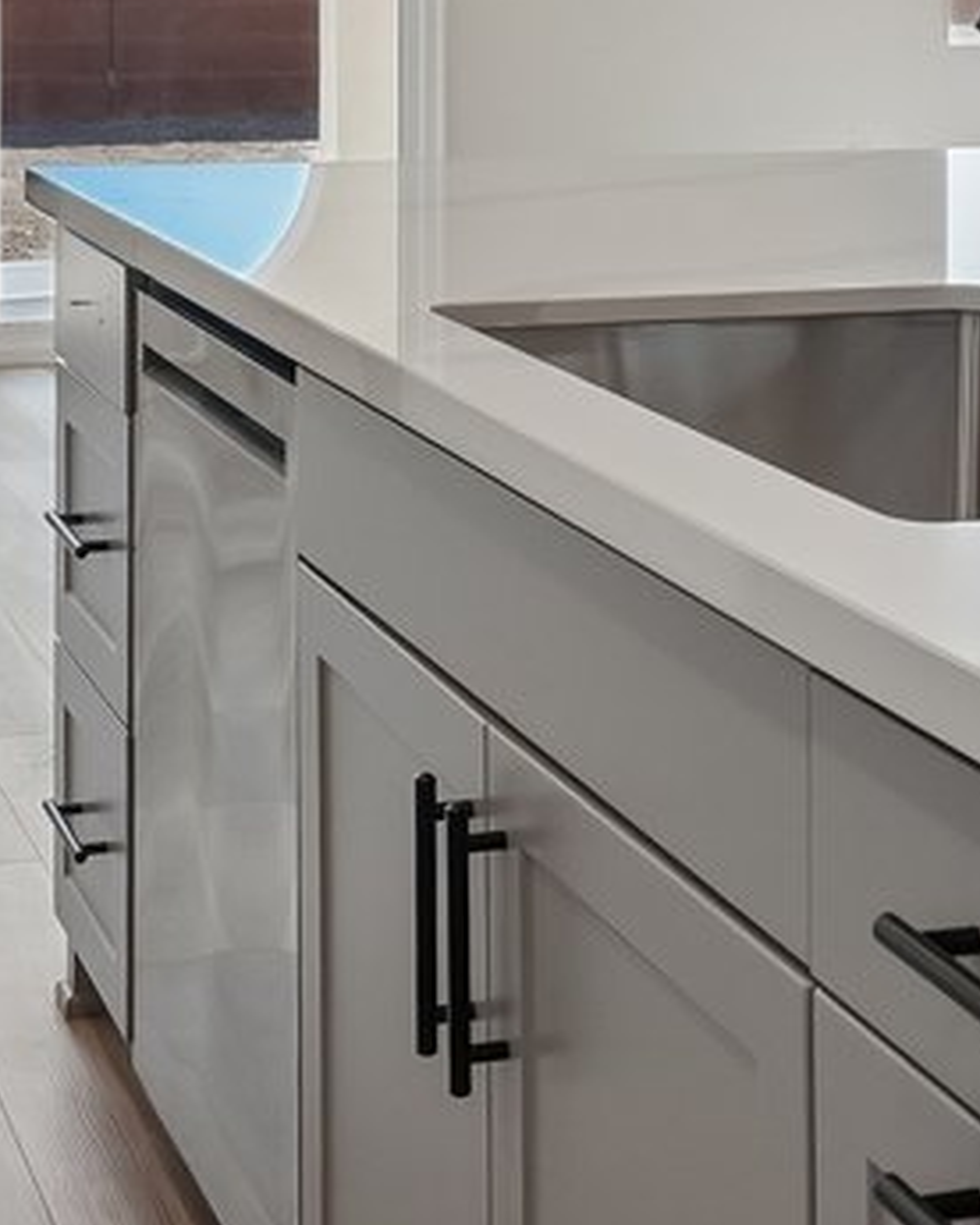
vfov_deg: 23.1
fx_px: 2828
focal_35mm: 78
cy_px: -98
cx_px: 355
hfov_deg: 19.6
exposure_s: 1/30
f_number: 8
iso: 100
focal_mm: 14
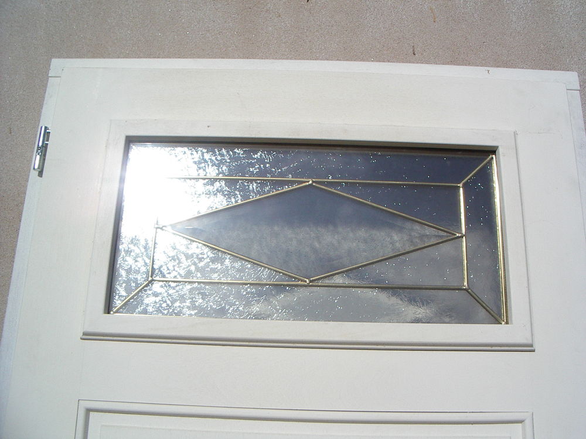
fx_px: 643
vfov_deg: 37.7
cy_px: 220
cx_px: 293
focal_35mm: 38
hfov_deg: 49.0
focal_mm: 5.8
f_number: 4.8
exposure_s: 1/1500
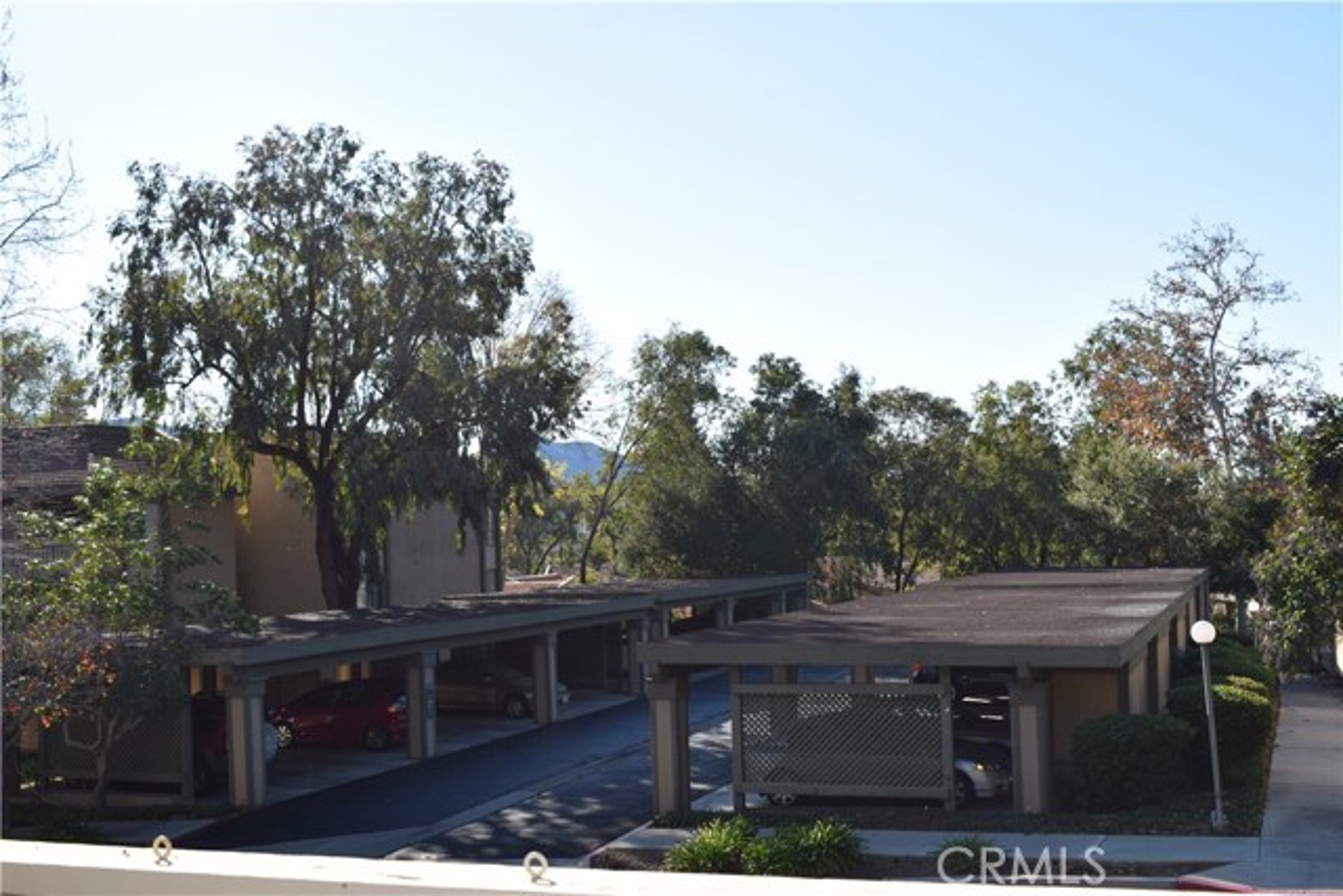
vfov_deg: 30.9
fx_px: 1623
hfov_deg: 45.0
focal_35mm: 44
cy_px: 448
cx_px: 672
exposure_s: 1/200
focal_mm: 29
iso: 100
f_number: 8
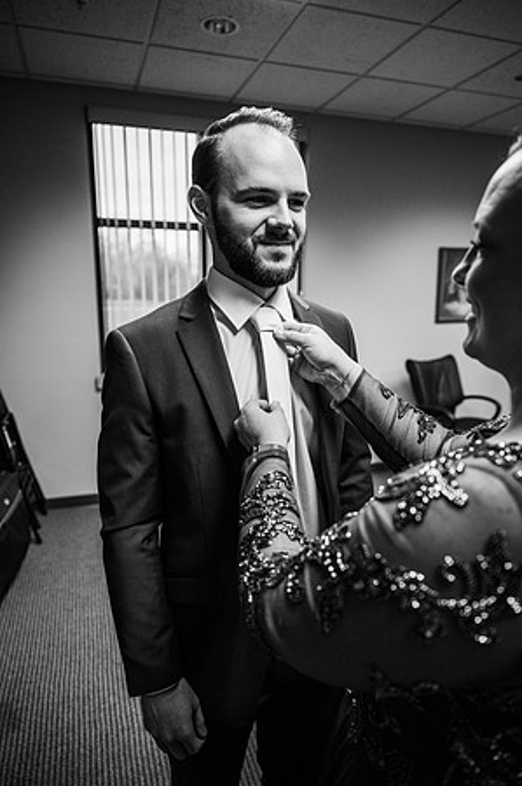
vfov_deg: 73.8
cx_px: 261
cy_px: 393
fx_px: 523
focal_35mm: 24
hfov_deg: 53.0
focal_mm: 24
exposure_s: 1/320
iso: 2000
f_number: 2.8
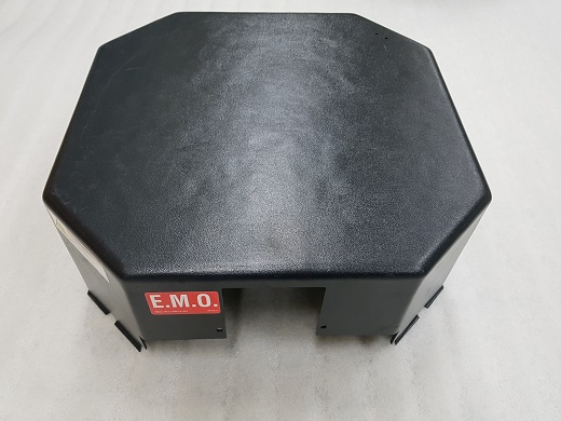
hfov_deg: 67.3
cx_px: 280
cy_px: 210
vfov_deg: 53.1
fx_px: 421
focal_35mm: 26
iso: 200
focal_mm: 4.2
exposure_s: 1/40
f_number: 1.7
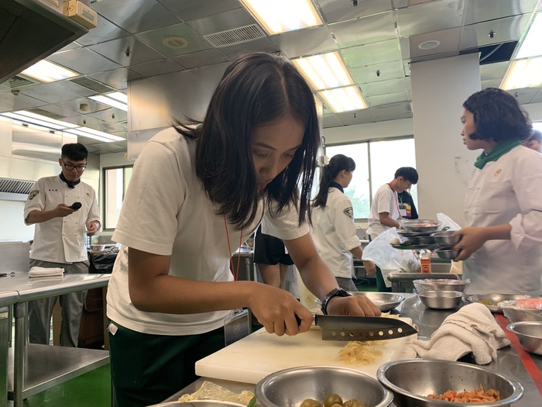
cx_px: 271
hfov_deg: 67.3
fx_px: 407
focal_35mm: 26
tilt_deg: +4.7
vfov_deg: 53.1
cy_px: 204
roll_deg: +1.8
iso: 100
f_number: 1.8
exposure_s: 1/79
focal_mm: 4.25
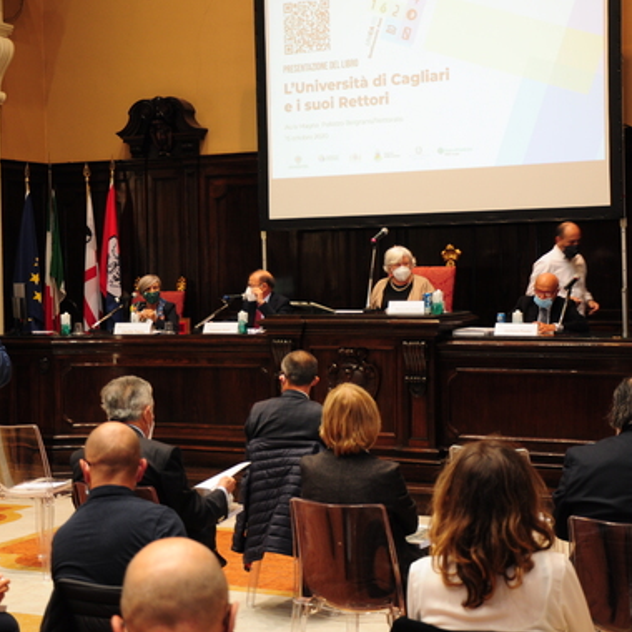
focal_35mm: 63
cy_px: 291
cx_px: 321
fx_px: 1301
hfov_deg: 27.3
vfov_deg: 27.3
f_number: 5
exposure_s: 1/25
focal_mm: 30
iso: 400
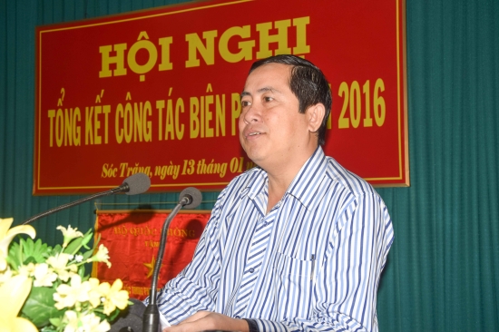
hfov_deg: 43.6
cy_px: 166
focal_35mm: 45
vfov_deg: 29.8
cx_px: 250
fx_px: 623
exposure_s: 1/60
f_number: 8
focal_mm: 30
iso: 180
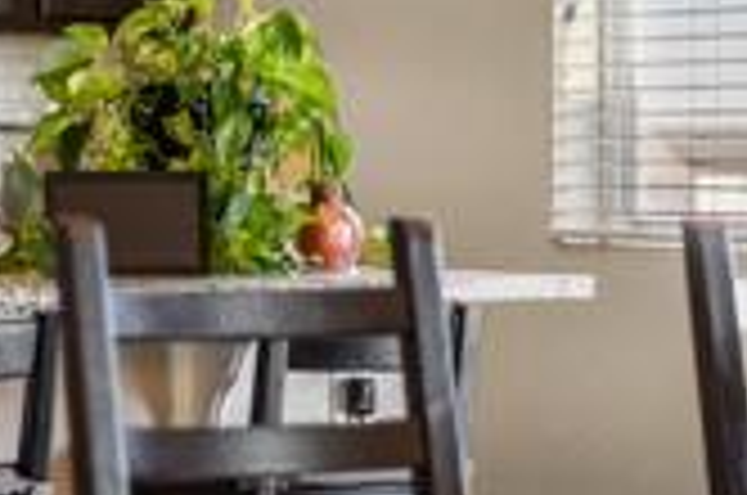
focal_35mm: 181
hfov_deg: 11.1
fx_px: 3749
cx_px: -270
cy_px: 135
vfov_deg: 7.5
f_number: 1.8
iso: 500
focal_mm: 50
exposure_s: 1/250
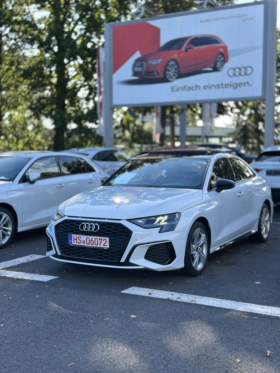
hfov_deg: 30.3
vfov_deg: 39.7
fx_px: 518
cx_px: 140
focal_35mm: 48
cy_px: 186
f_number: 1.78
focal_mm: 6.86
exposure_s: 1/1227
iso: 80
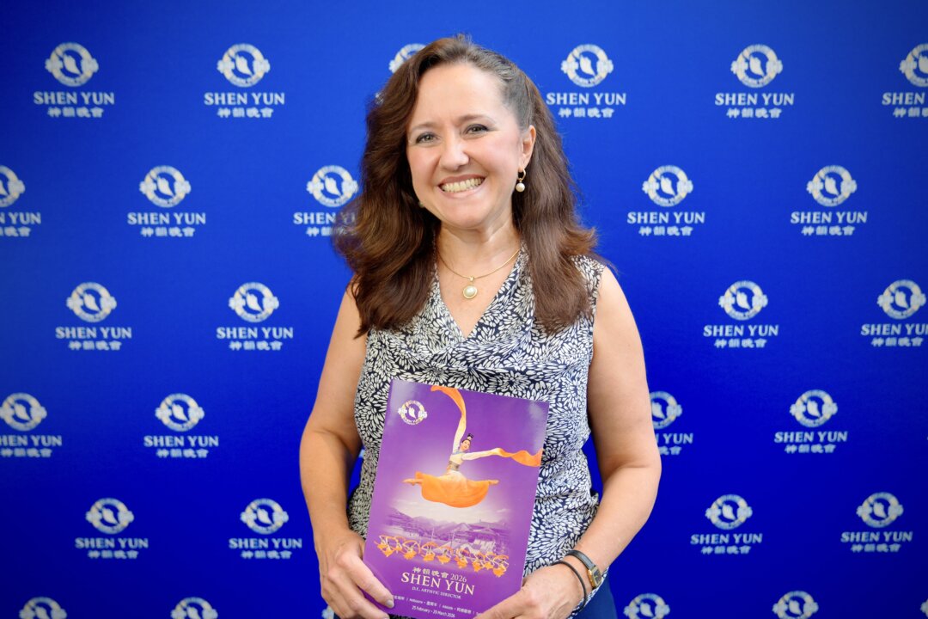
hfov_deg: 63.7
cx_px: 464
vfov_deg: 45.0
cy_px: 310
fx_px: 747
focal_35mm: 29
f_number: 3.2
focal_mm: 29
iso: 100
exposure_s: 1/50
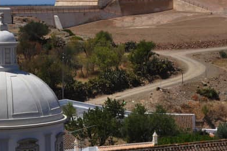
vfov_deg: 9.9
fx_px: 871
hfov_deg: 14.9
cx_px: 107
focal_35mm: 138
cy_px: 36
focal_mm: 35
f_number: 16
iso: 200
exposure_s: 1/250
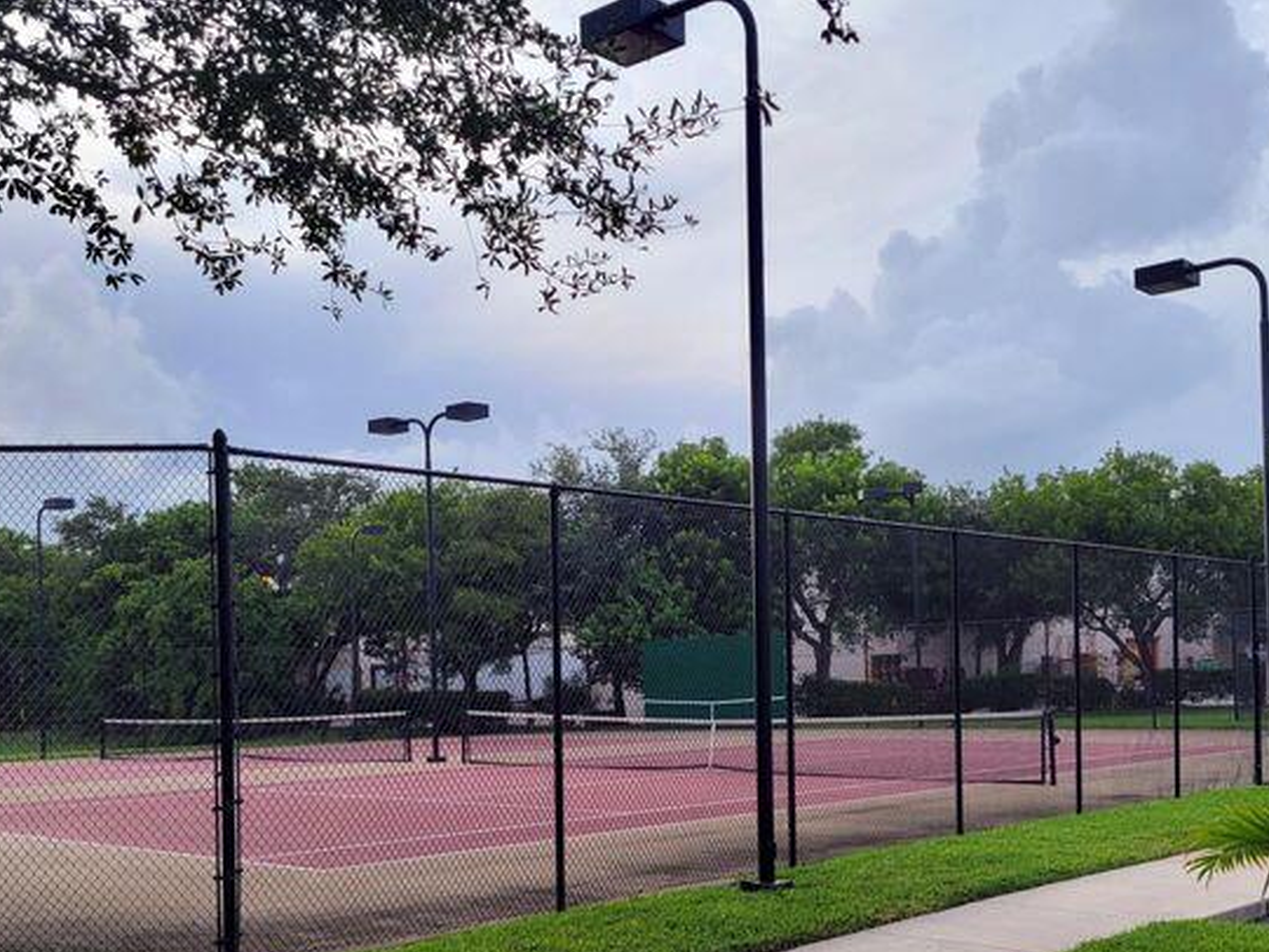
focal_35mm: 41
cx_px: 632
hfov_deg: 45.8
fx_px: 1503
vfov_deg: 34.7
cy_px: 671
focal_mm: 5.4
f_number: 1.8
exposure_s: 1/667
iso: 40
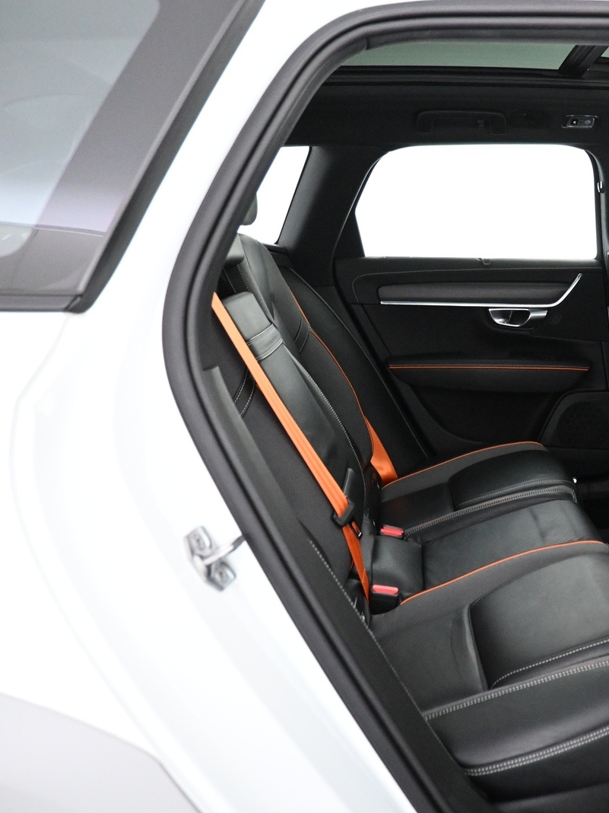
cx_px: 559
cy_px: 409
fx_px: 821
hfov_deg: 37.7
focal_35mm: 35
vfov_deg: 52.6
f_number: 3.5
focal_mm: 16
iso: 4000
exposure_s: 1/40
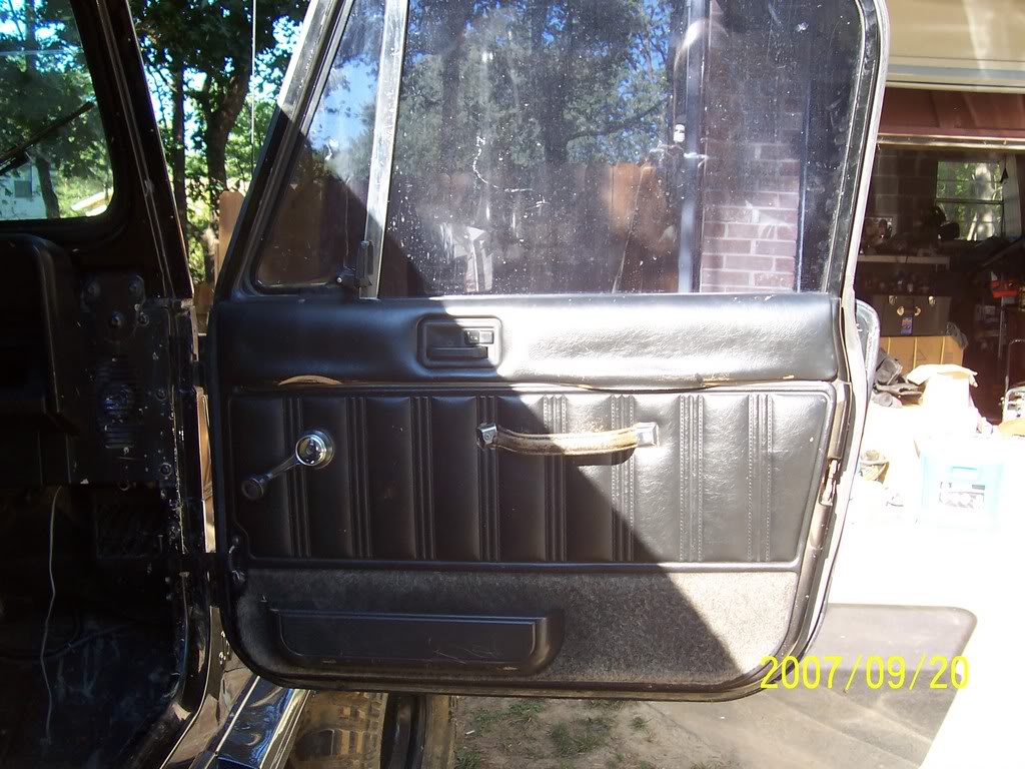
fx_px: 1096
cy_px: 384
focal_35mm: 37
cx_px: 512
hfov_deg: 50.1
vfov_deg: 38.7
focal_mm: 5.6
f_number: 2.8
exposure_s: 1/125
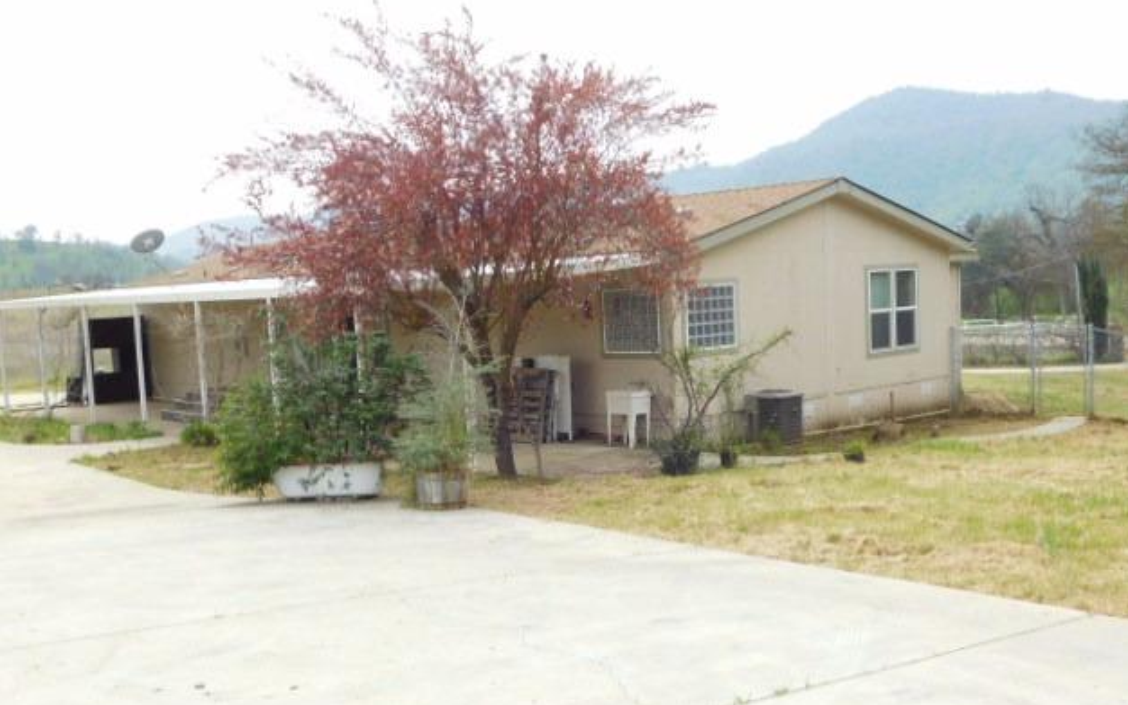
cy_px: 411
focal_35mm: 39
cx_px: 575
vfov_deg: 32.7
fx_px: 1199
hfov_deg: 50.4
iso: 125
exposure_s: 1/500
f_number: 3.5
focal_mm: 6.3
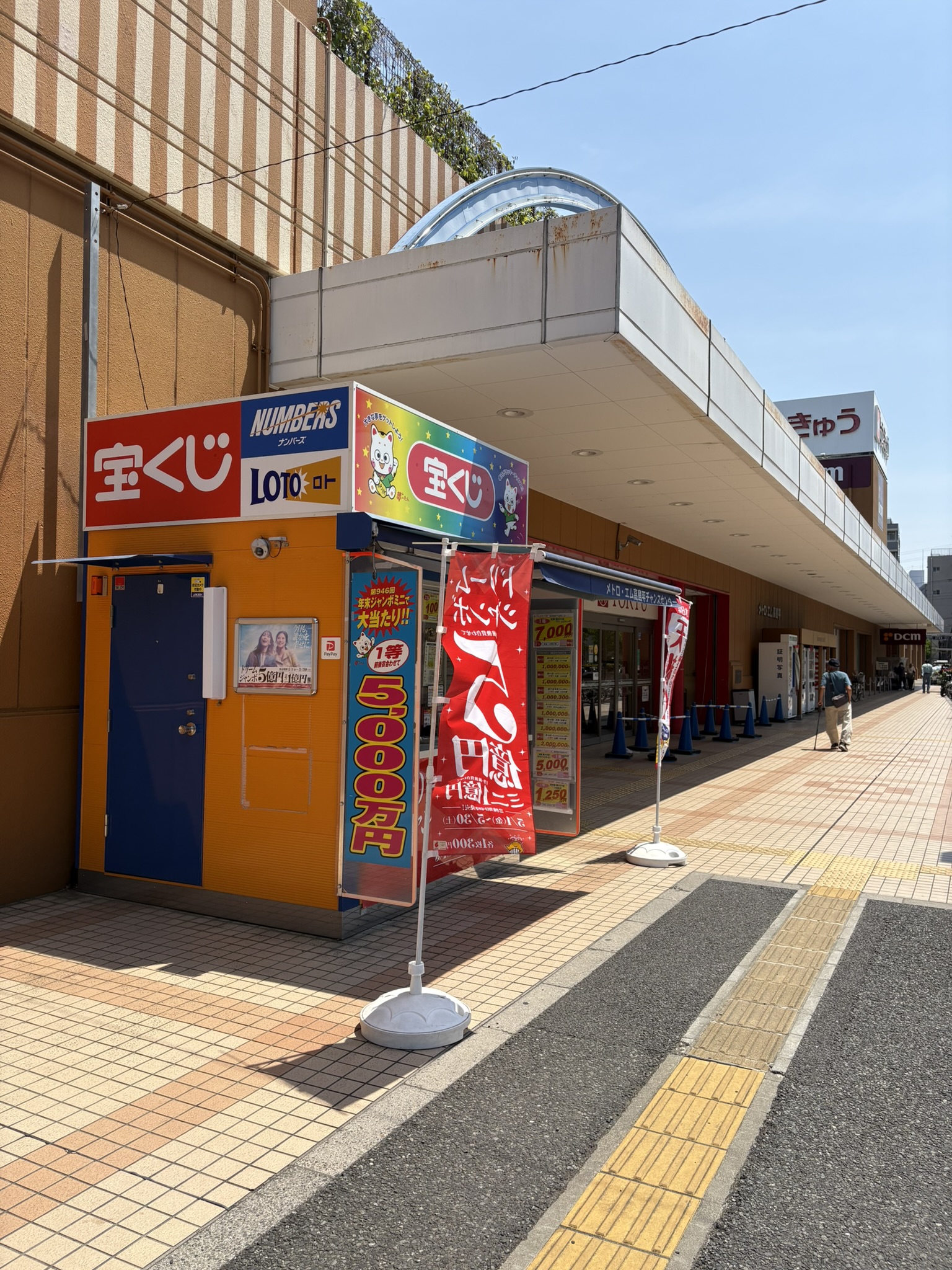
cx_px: 476
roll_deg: -1.2
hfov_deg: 53.1
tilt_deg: +2.2
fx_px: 953
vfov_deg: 67.3
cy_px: 635
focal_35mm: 26
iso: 50
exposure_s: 1/3623
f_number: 1.6
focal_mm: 5.96
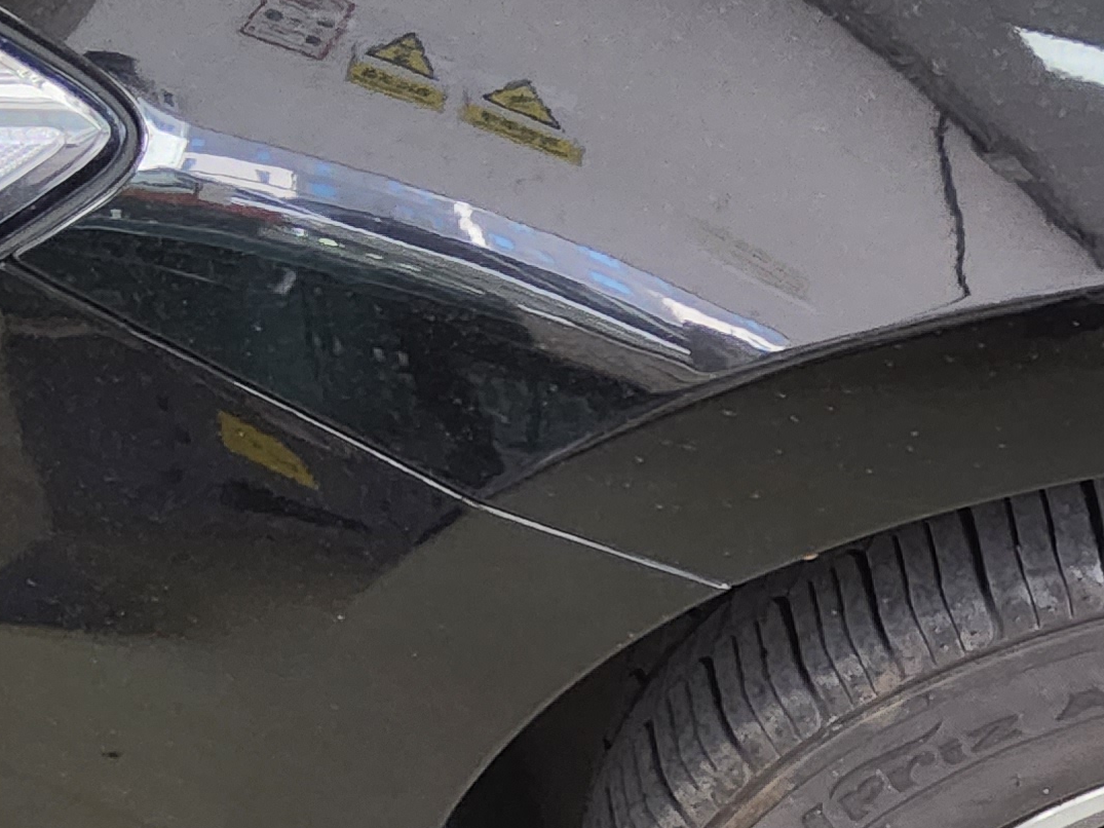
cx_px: 1382
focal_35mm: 96
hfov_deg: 19.1
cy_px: 773
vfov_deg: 15.2
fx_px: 3061
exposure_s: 1/100
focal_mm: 3.08
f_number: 2
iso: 125
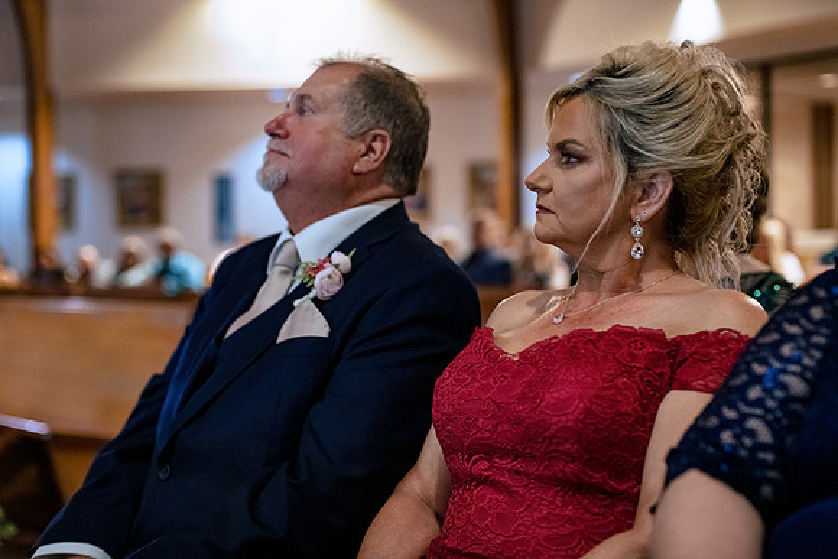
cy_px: 280
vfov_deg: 27.0
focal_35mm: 50
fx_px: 1164
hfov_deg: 39.6
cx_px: 419
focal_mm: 50
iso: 3200
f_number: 2.8
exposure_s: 1/250
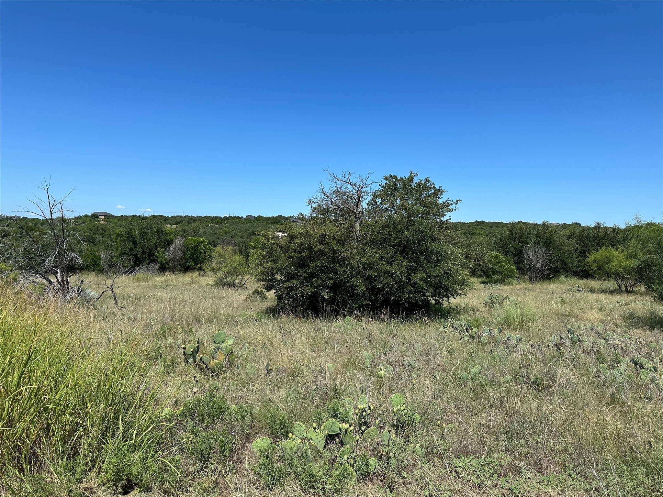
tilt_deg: -1.5
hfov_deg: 71.6
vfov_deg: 56.8
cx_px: 332
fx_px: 460
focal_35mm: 24
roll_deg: -2.3
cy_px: 248
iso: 80
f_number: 1.78
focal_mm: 6.86
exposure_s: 1/4762
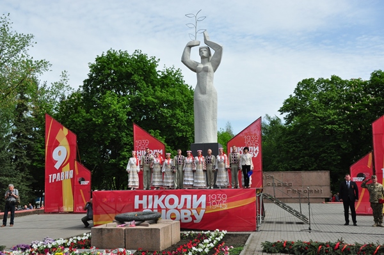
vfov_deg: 36.8
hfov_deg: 53.2
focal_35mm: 36
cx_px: 192
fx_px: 384
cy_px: 128
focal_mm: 24
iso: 800
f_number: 10
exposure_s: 1/1000
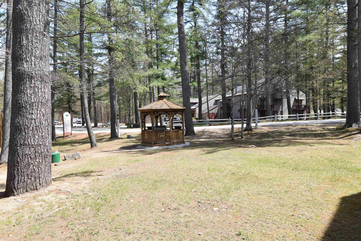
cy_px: 120
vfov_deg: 56.1
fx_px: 226
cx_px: 180
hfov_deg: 77.3
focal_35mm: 22
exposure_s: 1/250
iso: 200
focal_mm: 15
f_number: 8
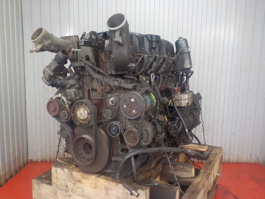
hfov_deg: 60.0
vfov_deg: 46.8
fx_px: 230
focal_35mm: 30
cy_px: 100
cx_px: 132
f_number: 3.3
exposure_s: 1/30
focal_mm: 4.1
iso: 220
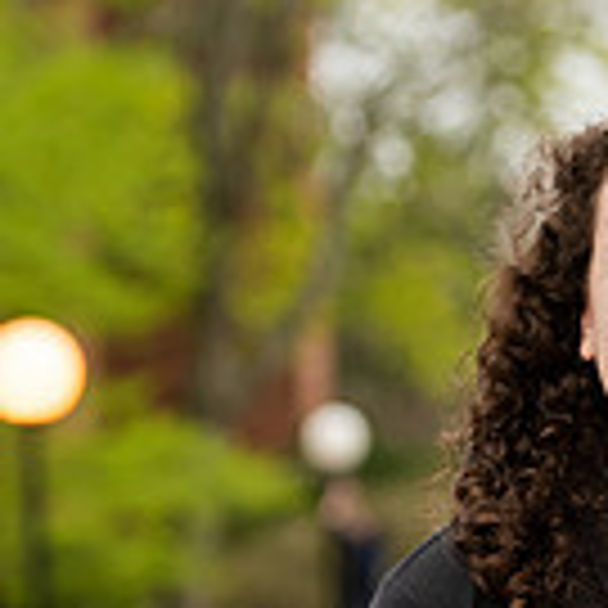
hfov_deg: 5.6
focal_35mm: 313
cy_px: 754
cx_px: 585
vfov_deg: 5.6
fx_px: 6220
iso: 200
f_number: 3.5
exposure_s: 1/200
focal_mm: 86
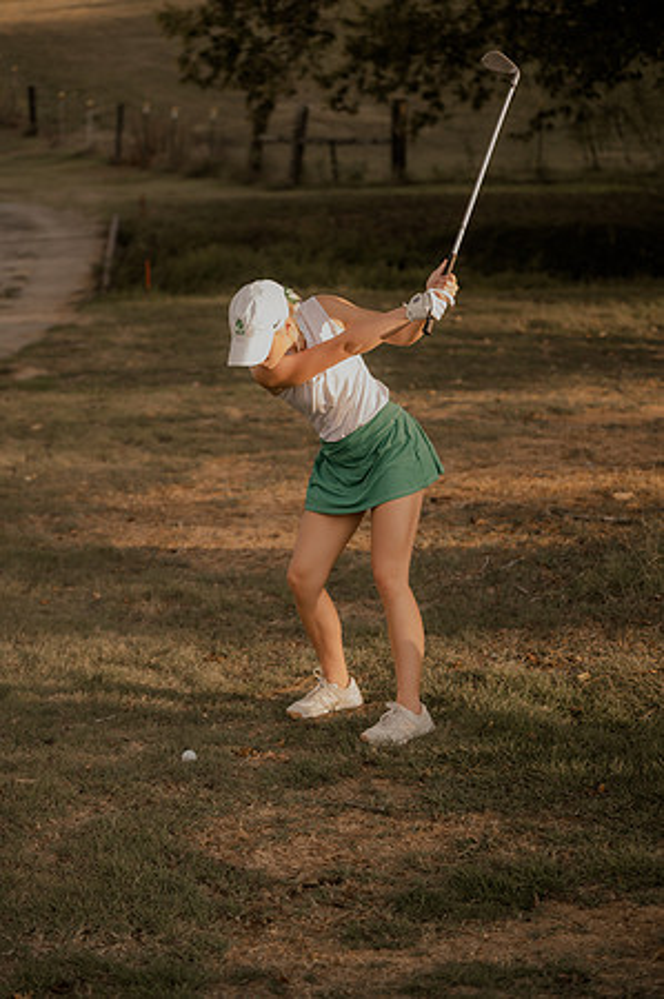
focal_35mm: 70
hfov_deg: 19.4
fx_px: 1941
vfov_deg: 28.9
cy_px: 500
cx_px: 332
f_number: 2.8
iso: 1000
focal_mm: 70
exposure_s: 1/2000
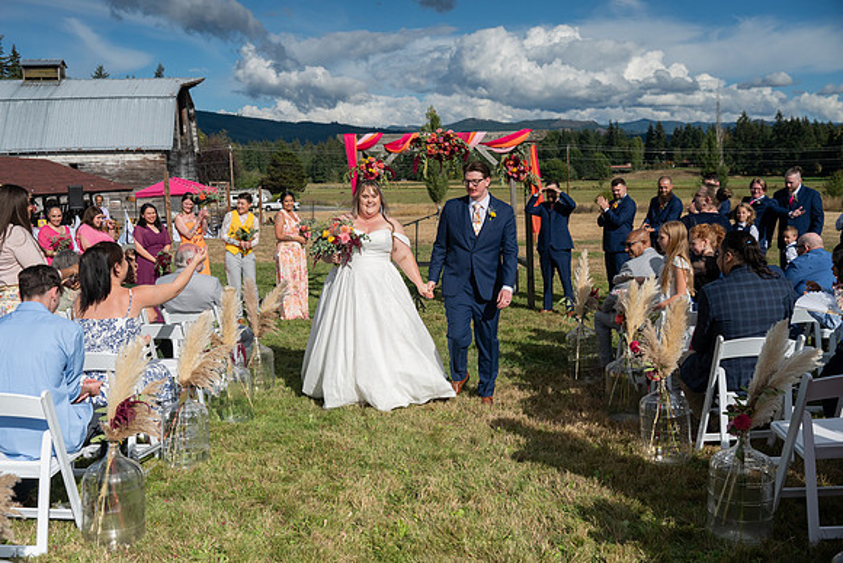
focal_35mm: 35
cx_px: 422
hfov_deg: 54.4
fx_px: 820
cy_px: 282
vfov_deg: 37.9
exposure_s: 1/8000
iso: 400
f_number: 5
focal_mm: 35
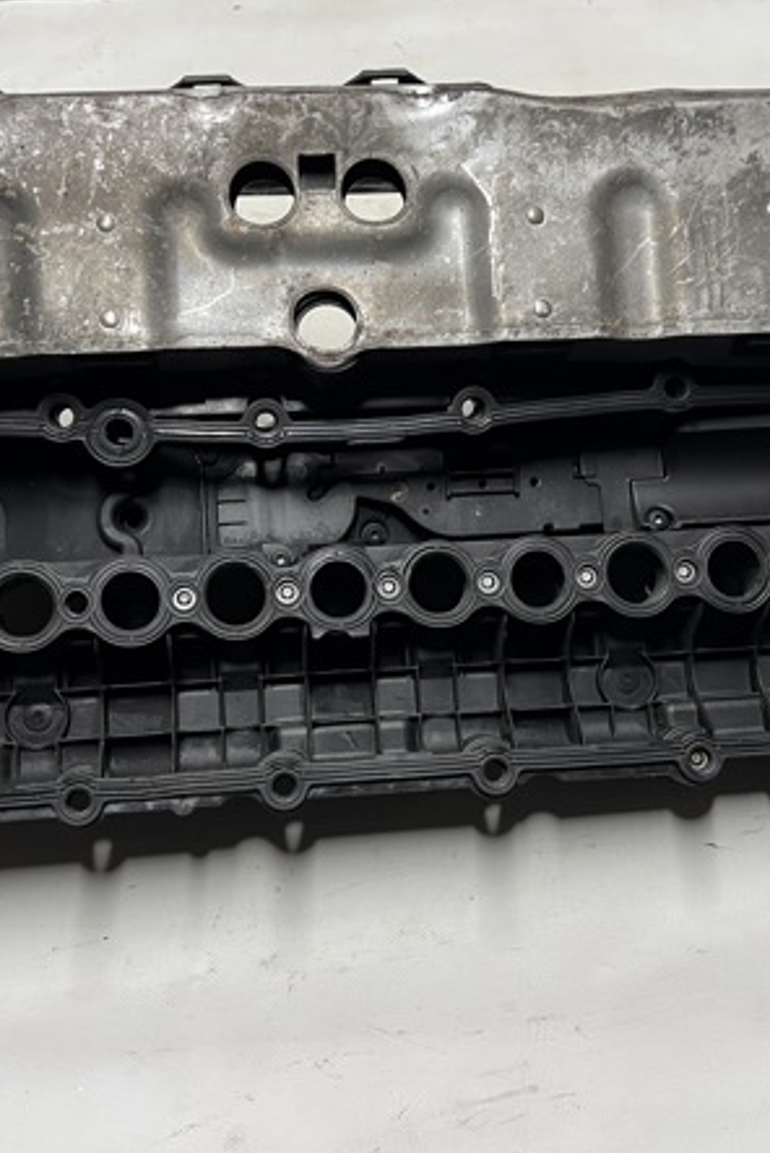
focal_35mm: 39
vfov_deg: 49.5
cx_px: 388
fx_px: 1249
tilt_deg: -63.9
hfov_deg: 34.3
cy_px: 548
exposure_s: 1/50
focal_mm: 5.7
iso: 80
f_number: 1.5
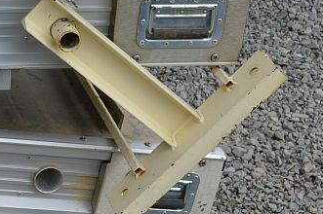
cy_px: 16
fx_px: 1179
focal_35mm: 132
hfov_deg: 14.5
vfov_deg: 10.3
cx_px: -164
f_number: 8
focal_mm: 29
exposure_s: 1/250
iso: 100
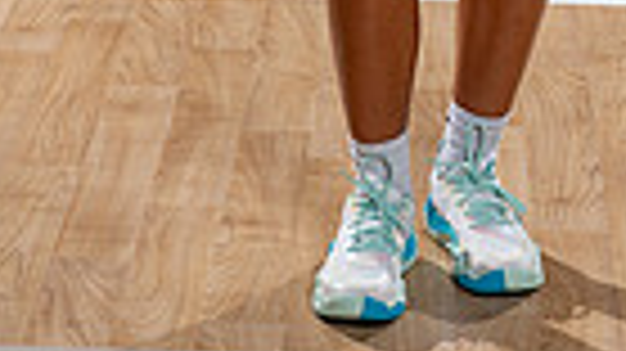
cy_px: -504
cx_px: 486
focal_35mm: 176
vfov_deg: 6.5
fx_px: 2920
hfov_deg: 12.2
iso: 100
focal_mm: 52
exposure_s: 1/250
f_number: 8
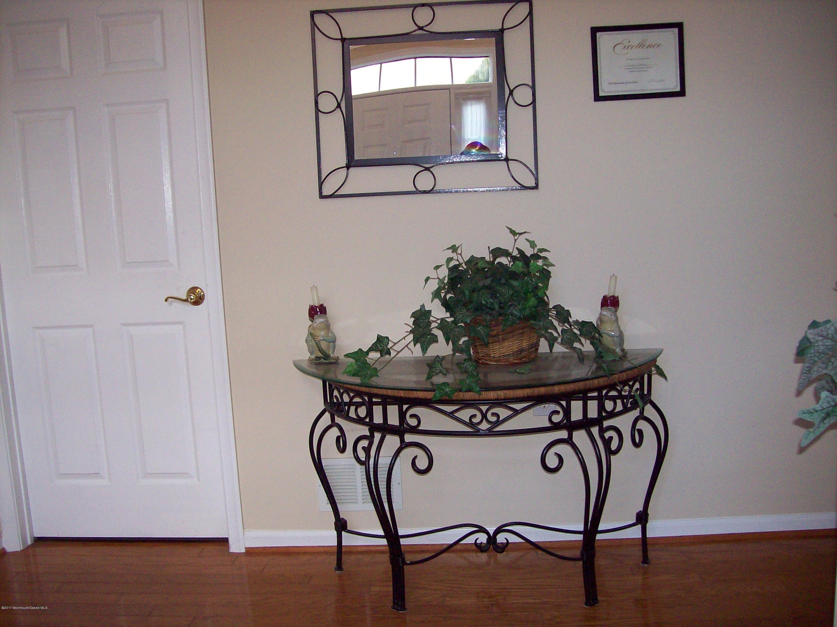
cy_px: 314
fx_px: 870
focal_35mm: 36
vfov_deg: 39.6
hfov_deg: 51.4
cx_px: 418
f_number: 2.7
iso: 140
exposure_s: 1/64
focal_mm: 6
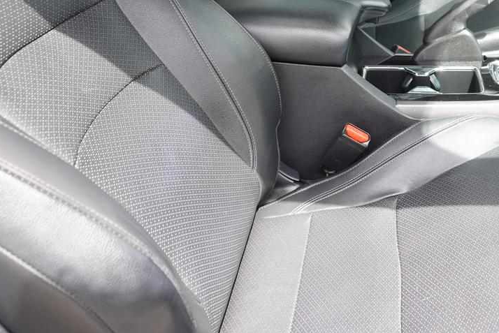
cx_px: 376
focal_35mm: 43
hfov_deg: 43.9
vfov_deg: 30.2
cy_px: 52
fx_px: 596
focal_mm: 16
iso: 100
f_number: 4.5
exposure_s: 1/80
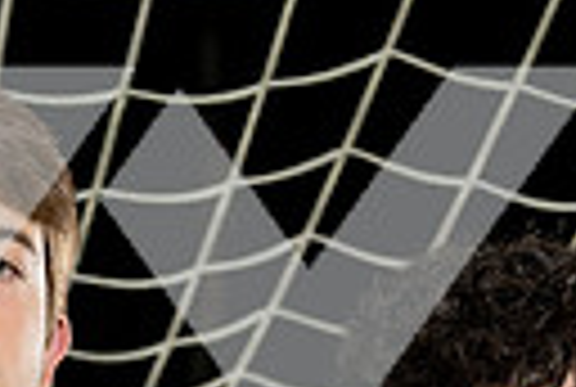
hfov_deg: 9.8
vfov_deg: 6.4
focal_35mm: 208
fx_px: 3336
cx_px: 508
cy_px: 853
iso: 400
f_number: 4
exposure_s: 1/125
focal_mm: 46
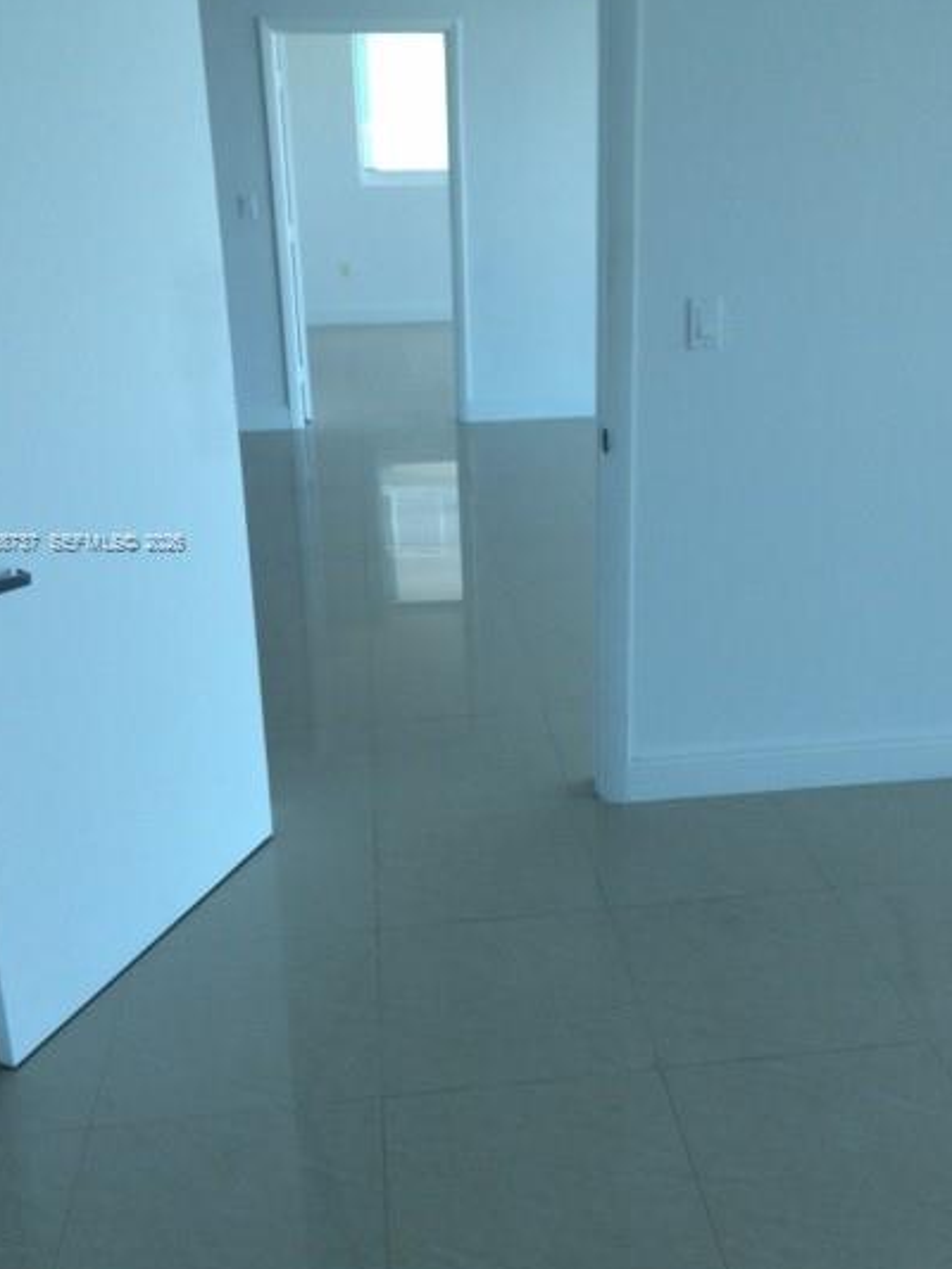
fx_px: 1320
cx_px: 516
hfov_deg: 39.6
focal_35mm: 36
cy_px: 543
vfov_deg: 51.2
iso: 40
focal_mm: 4.12
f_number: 2.2
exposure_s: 1/120
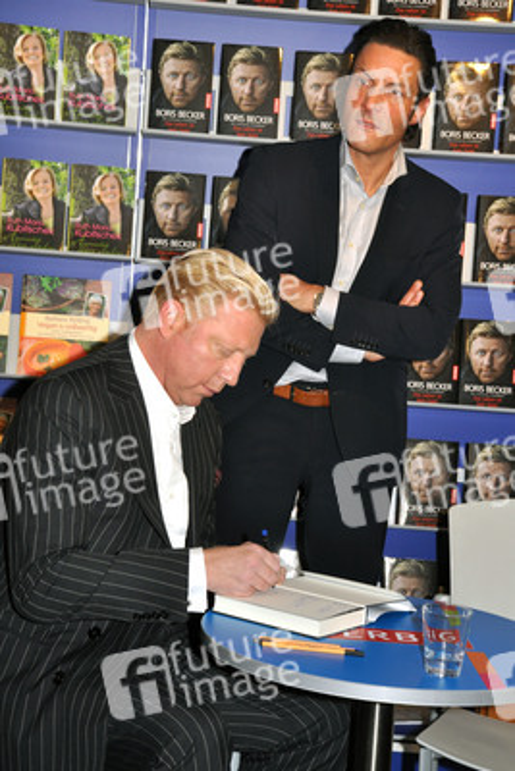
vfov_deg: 26.0
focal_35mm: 78
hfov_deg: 17.5
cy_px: 386
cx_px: 258
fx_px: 1672
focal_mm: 52
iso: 500
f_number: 7.1
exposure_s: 1/200
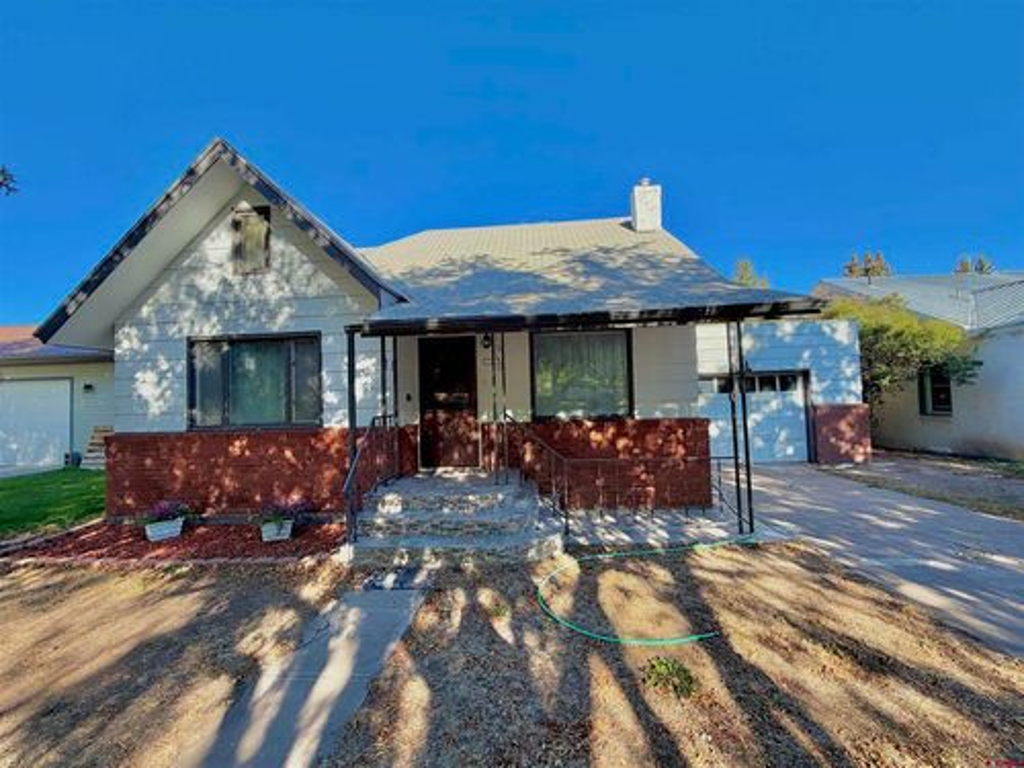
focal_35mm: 14
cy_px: 384
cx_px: 512
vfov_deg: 85.7
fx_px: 414
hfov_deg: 102.1
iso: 40
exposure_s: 1/502
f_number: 2.2
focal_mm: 2.22
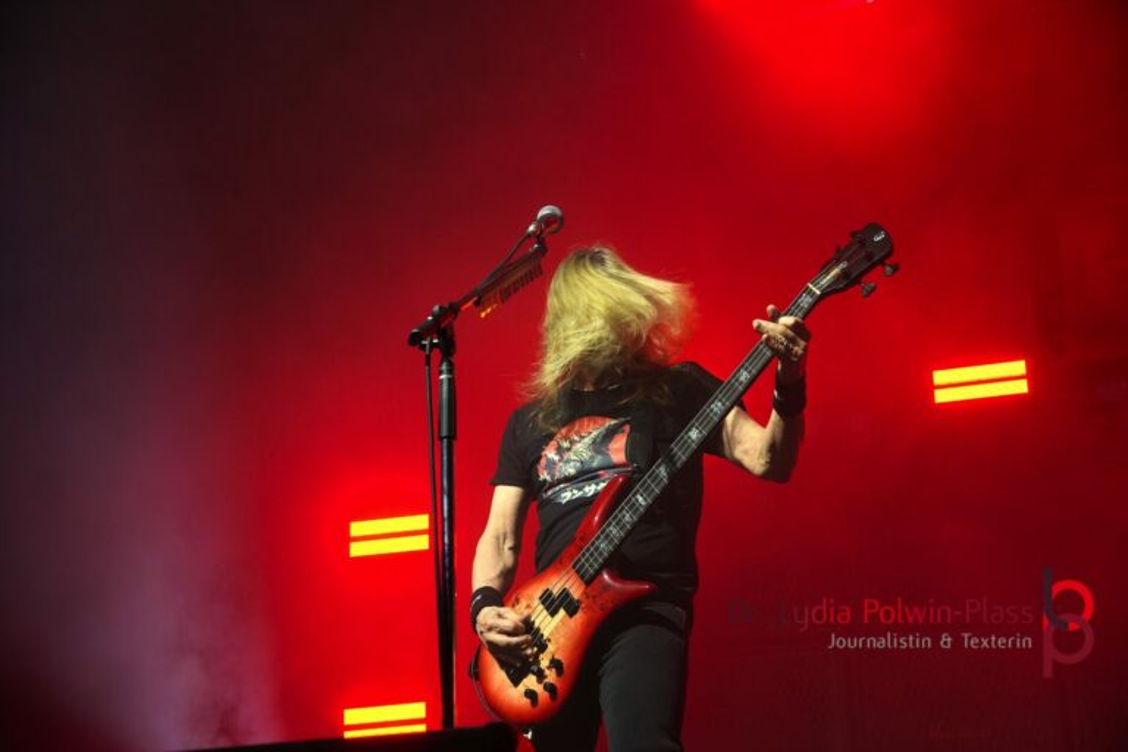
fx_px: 1786
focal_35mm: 57
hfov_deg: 35.1
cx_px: 564
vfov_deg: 23.8
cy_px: 376
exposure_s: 1/160
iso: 800
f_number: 4
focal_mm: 38
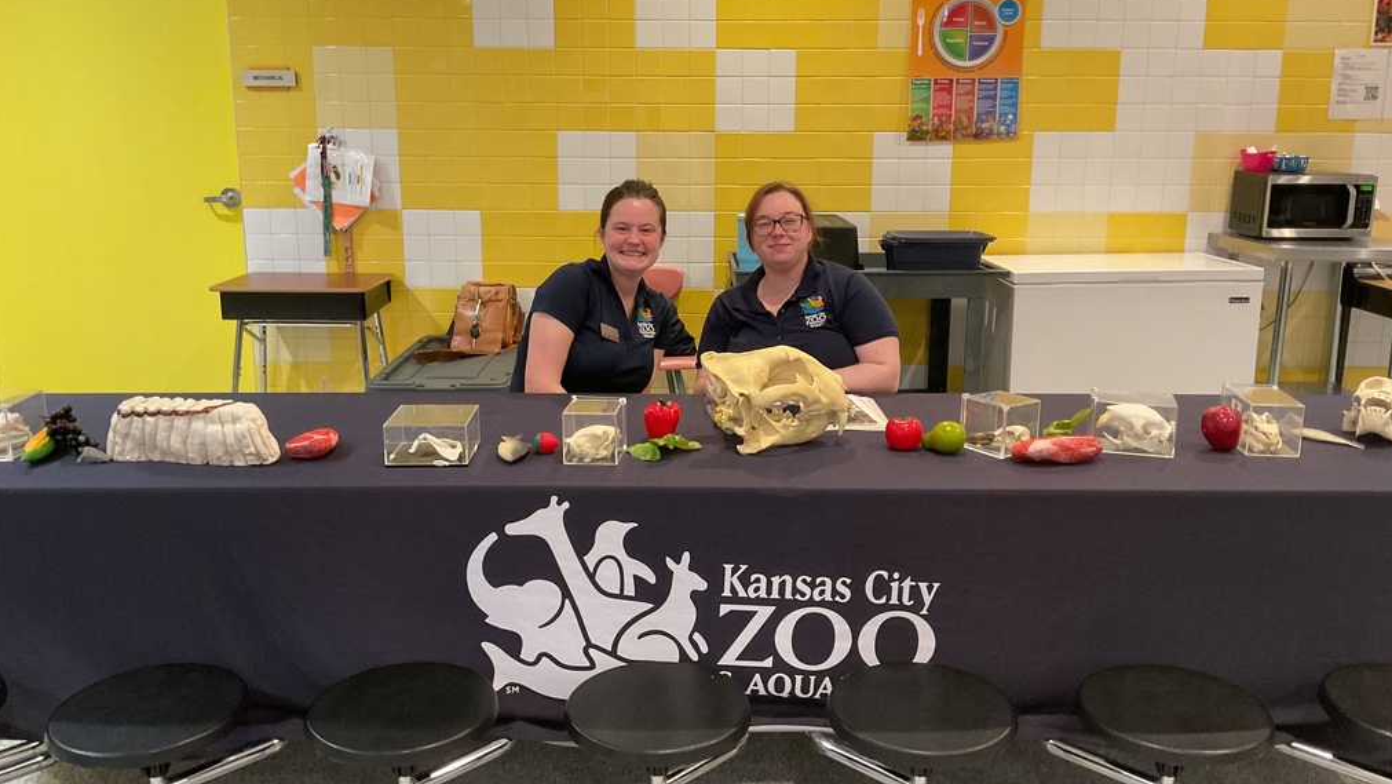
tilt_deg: -12.7
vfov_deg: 36.7
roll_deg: -0.2
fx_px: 1181
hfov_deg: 61.0
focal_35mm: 32
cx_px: 699
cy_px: 365
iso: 200
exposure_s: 1/60
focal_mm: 3
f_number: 1.8
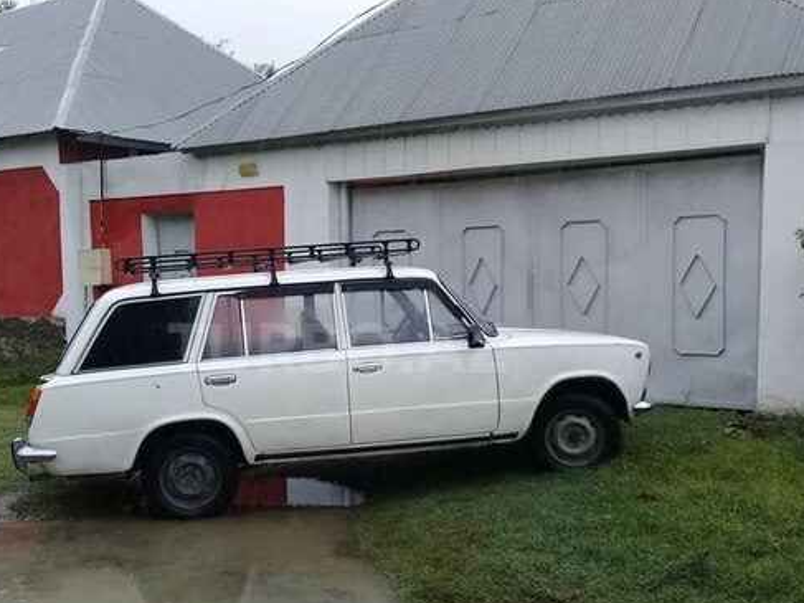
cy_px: 348
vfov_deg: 34.3
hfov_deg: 44.6
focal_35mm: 42
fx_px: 975
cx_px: 337
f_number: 2.2
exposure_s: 1/212
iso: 50
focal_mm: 3.3
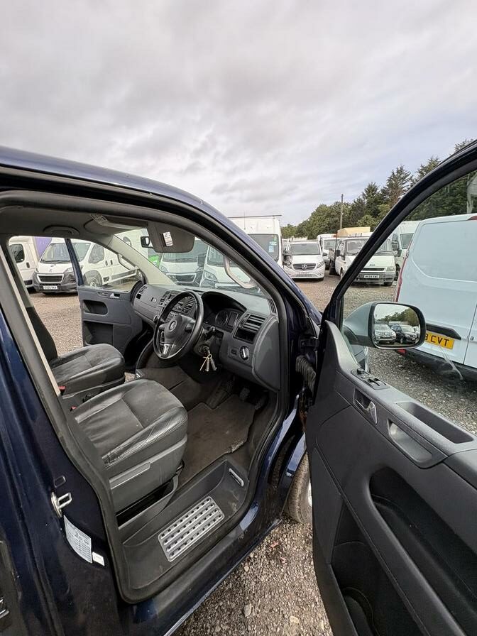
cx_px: 238
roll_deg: +3.2
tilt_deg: -10.8
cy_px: 318
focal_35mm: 14
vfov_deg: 102.1
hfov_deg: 85.7
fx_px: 257
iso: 40
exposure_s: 1/351
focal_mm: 2.22
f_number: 2.2
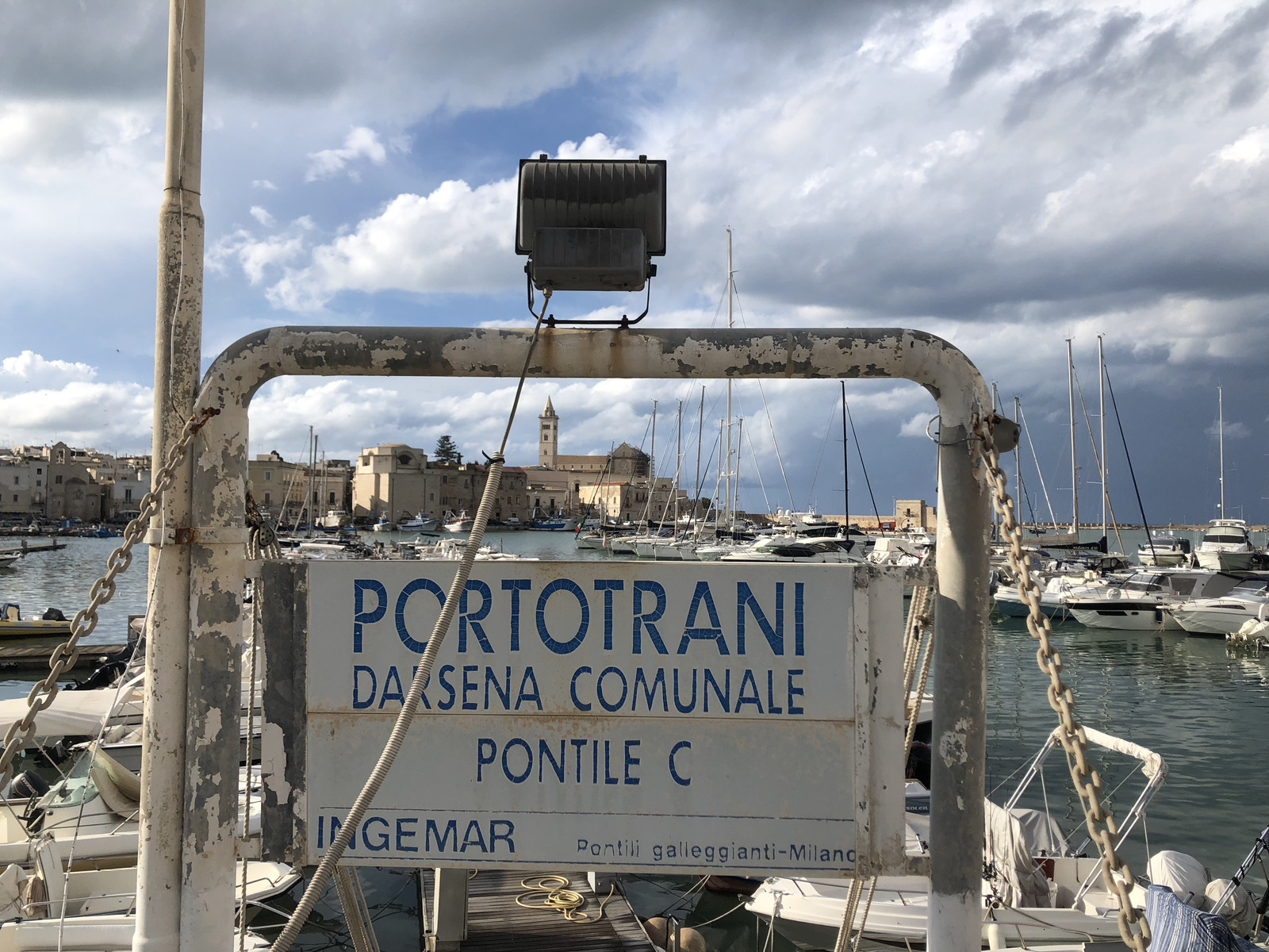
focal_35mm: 28
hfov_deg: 63.4
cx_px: 634
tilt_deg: +2.2
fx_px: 1026
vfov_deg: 49.7
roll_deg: +0.2
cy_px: 476
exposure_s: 1/3247
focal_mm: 4
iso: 25
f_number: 1.8
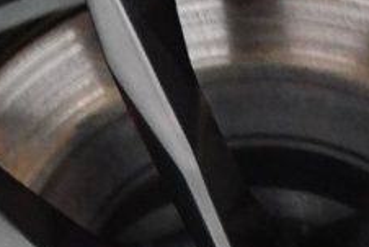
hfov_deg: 7.2
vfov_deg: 4.8
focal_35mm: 285
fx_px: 2923
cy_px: 437
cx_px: 201
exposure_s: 1/60
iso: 7200
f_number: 4.5
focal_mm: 42
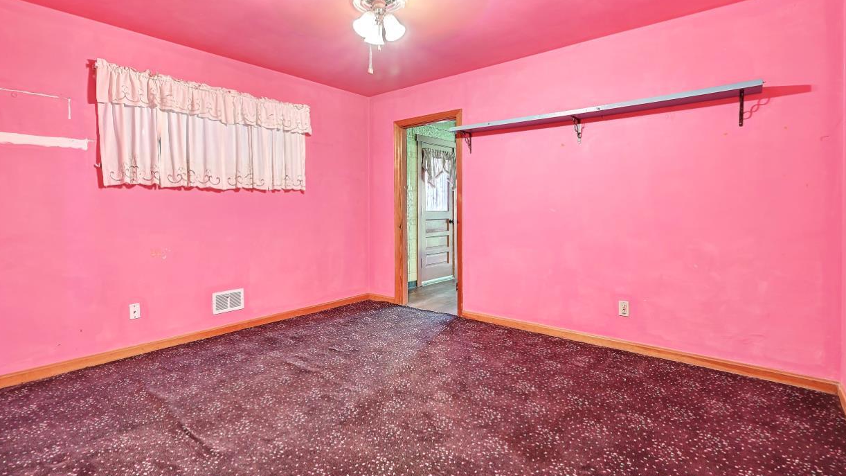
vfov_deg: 60.8
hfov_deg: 92.5
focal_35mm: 18
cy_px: 211
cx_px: 393
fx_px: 404
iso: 400
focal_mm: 14
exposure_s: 1/2
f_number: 8
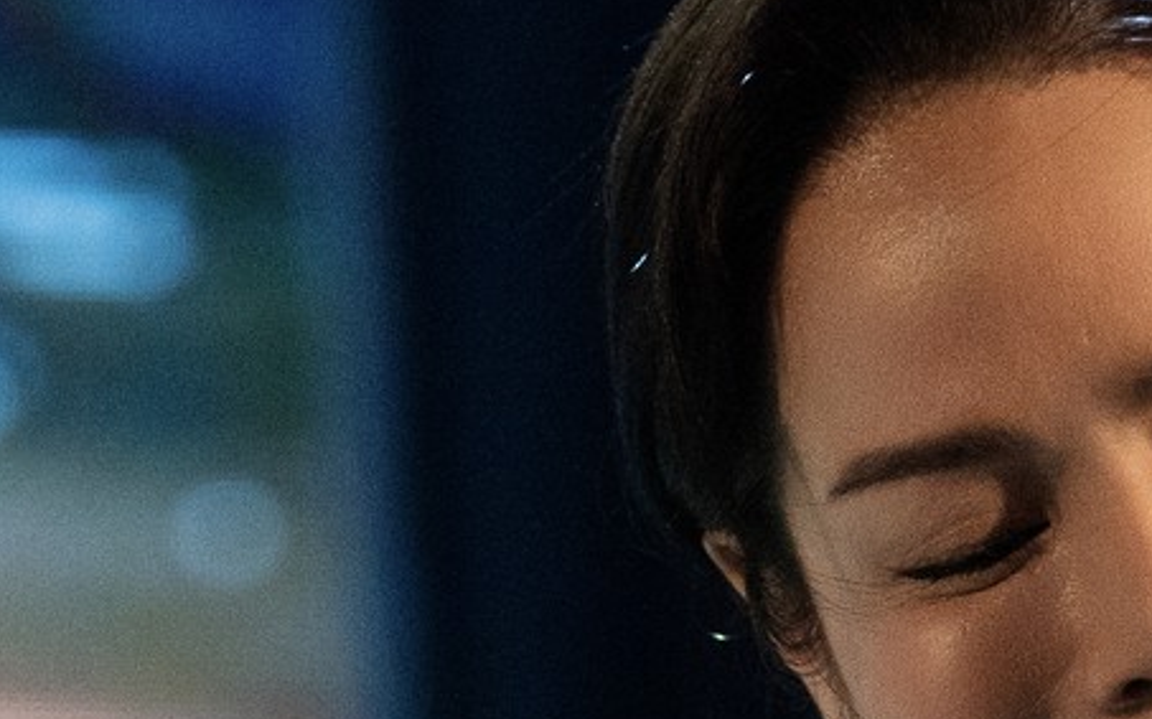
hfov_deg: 2.7
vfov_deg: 1.7
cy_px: 1703
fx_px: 24203
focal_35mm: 771
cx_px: -292
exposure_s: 1/500
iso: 1250
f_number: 3.2
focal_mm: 134
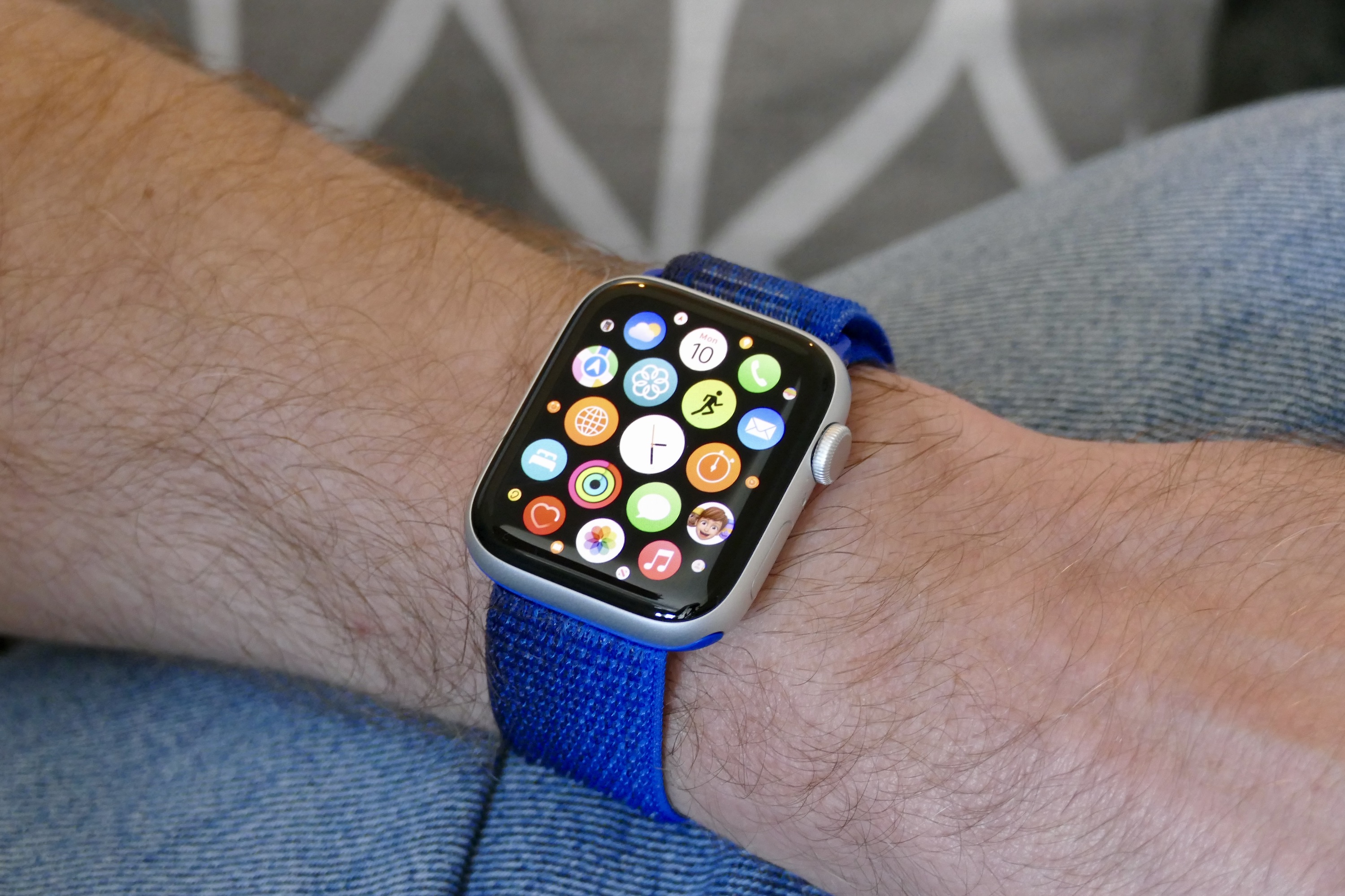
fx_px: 5380
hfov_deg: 14.3
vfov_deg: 9.5
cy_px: 448
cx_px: 672
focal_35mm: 144
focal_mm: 52.4
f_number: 3.9
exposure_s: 1/30
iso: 1600
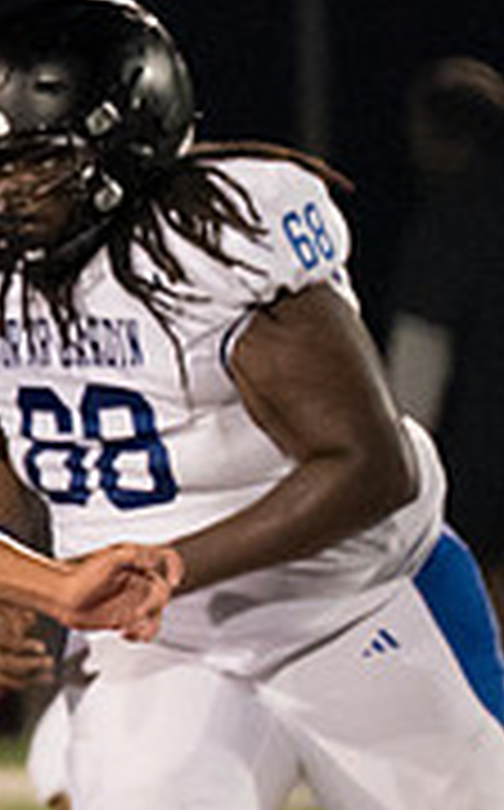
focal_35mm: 1213
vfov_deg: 1.7
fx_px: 26744
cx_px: -1403
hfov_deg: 1.1
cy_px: 485
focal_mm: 200
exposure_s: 1/1000
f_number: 2.8
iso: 10000
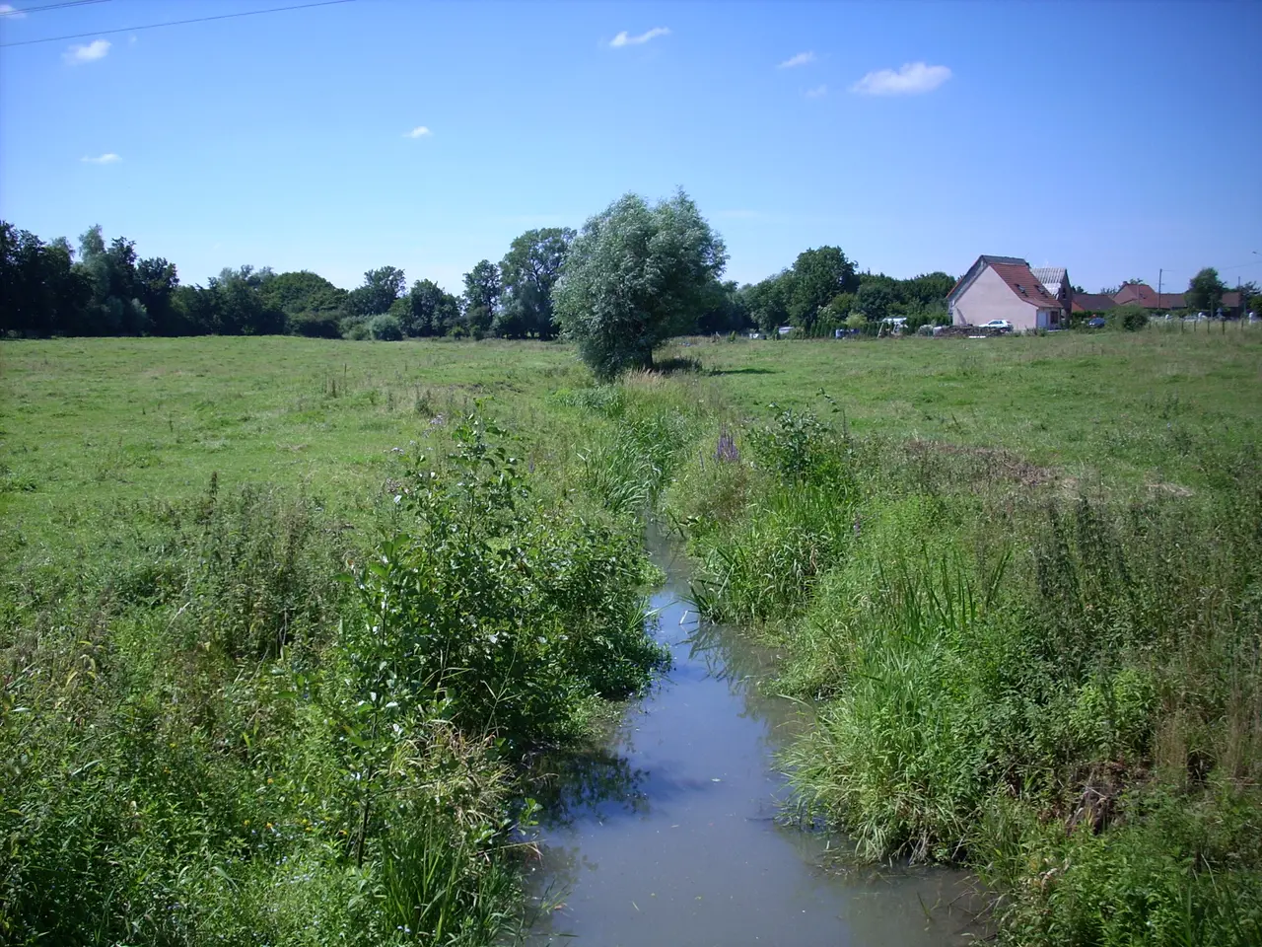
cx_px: 631
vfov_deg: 38.7
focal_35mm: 37
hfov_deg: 50.1
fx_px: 1349
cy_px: 474
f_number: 2.8
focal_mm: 6.2
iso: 64
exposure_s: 1/841
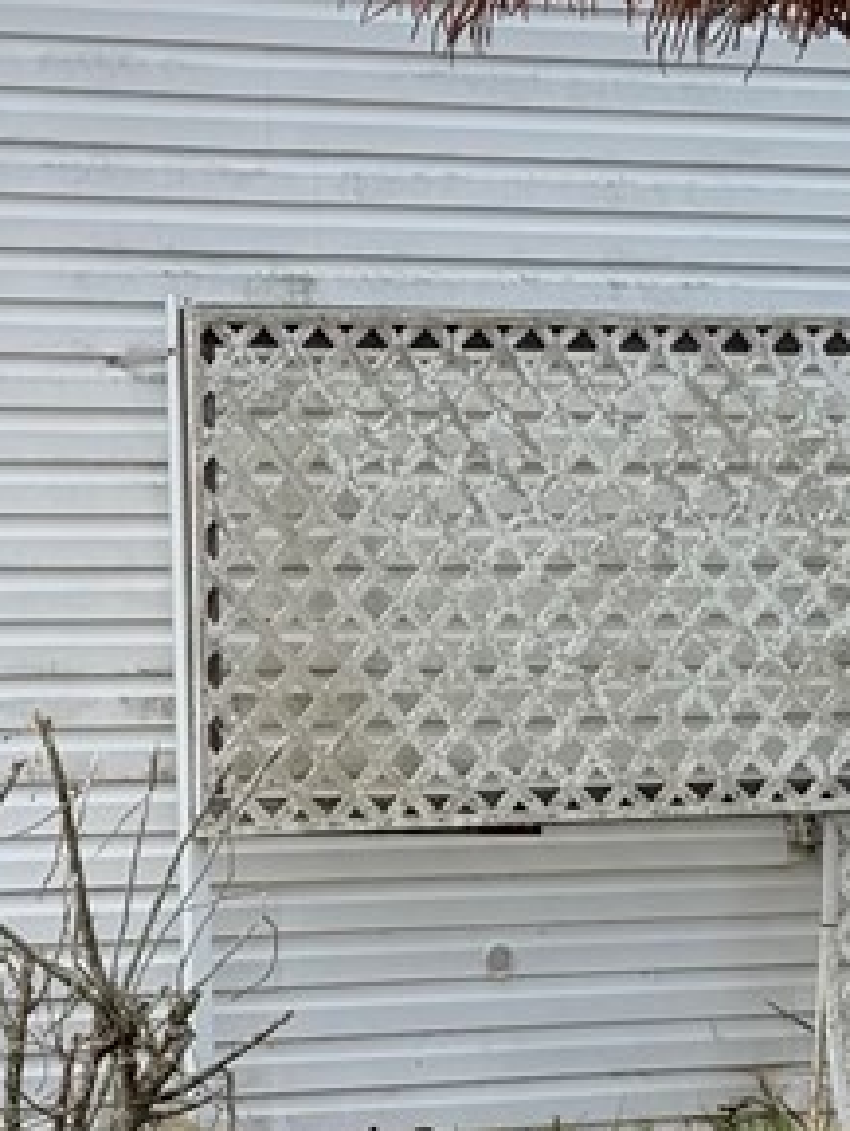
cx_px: -474
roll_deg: +0.6
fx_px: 4351
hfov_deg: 10.7
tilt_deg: +2.4
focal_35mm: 133
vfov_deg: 14.8
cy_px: 579
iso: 80
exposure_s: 1/4167
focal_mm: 6.76
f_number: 1.78
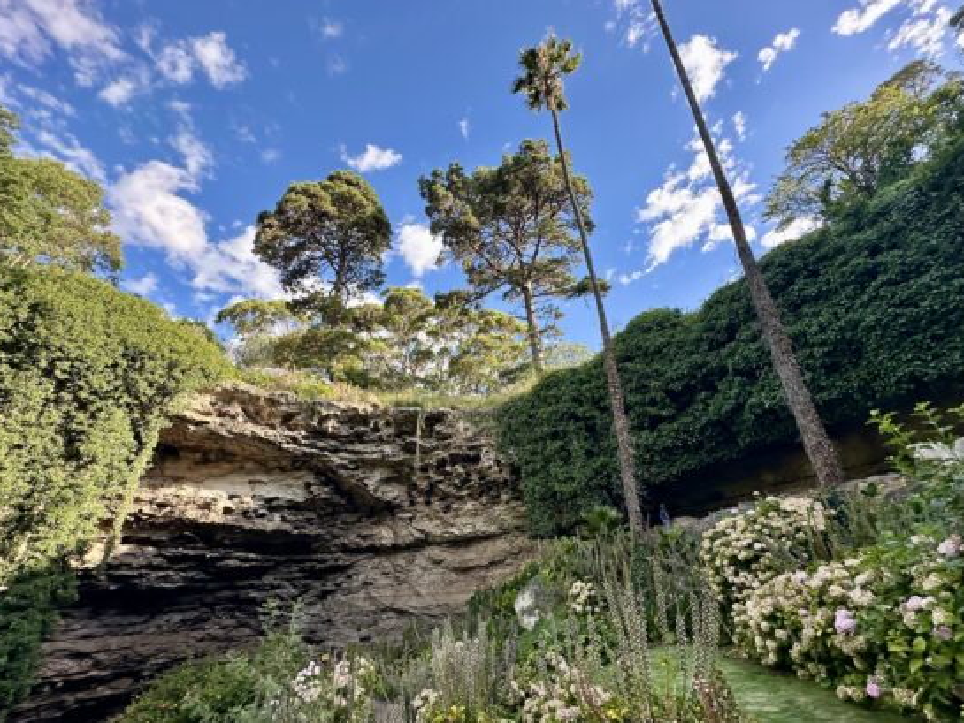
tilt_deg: +27.4
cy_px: 384
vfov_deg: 81.7
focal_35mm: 15
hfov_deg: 98.1
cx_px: 495
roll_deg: +2.8
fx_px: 418
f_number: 2.2
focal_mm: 2.22
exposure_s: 1/383
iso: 40
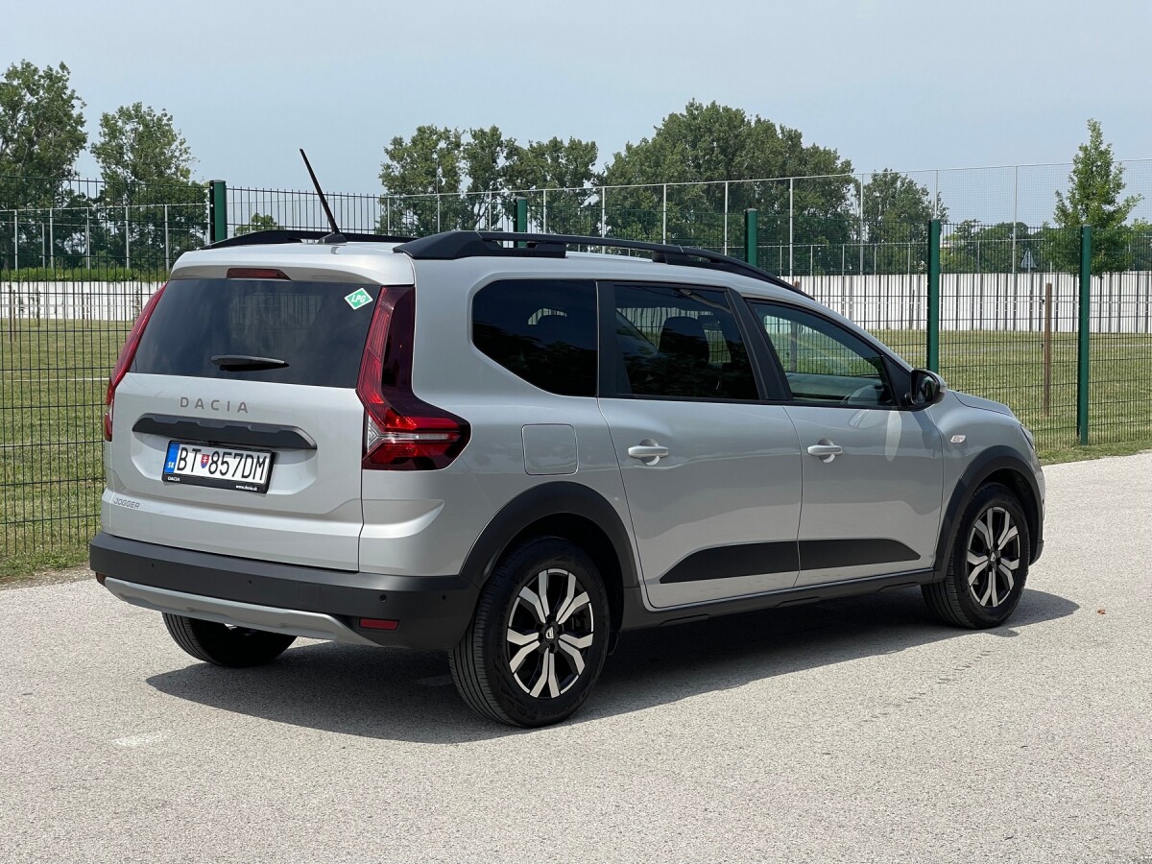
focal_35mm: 64
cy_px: 432
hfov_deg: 30.3
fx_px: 2130
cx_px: 576
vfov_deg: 22.9
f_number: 2.2
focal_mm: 7.5
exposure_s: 1/1376
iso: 20
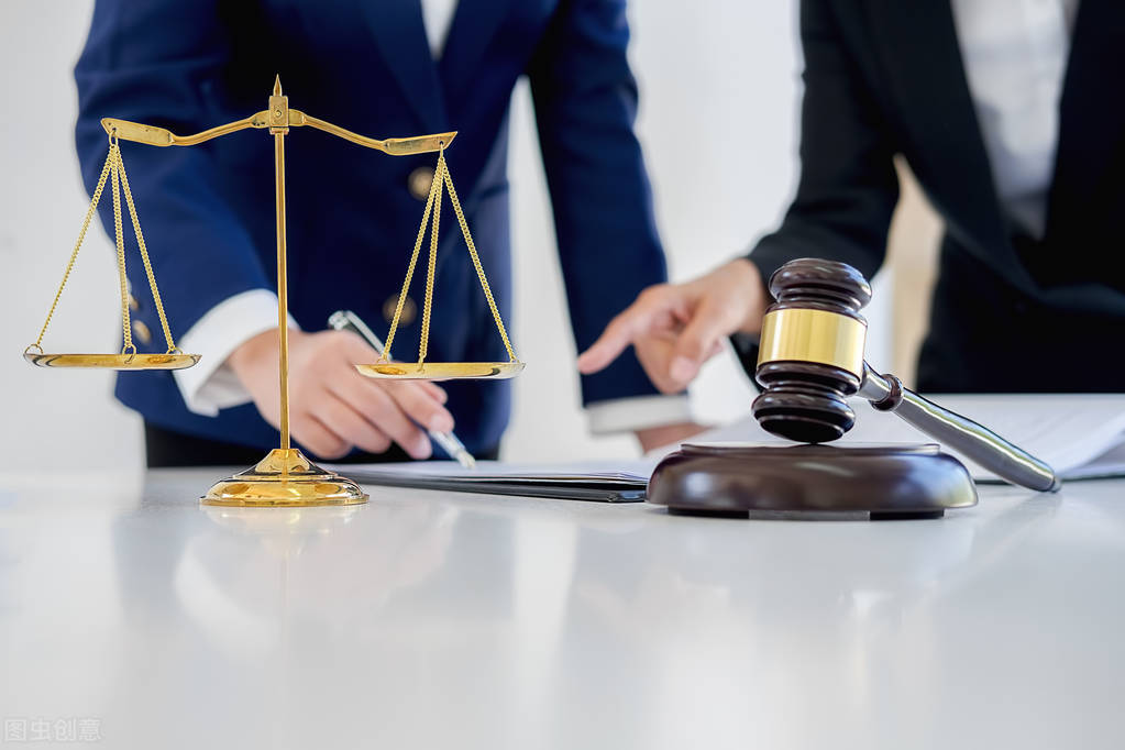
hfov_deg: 37.5
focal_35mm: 53
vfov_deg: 25.5
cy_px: 375
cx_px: 562
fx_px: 1656
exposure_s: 1/125
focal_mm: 35
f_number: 2.8
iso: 200
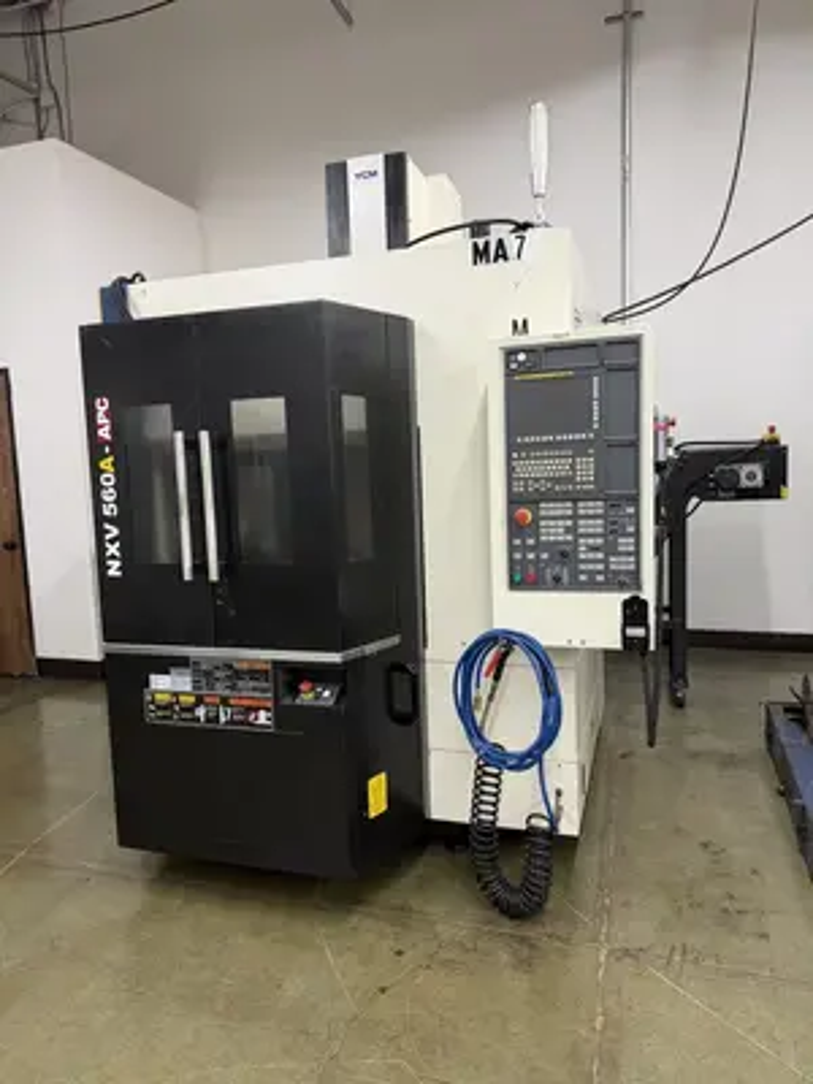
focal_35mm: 24
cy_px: 542
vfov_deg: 71.6
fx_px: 752
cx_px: 406
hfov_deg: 56.8
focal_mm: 6.76
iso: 125
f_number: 1.78
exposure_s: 1/60
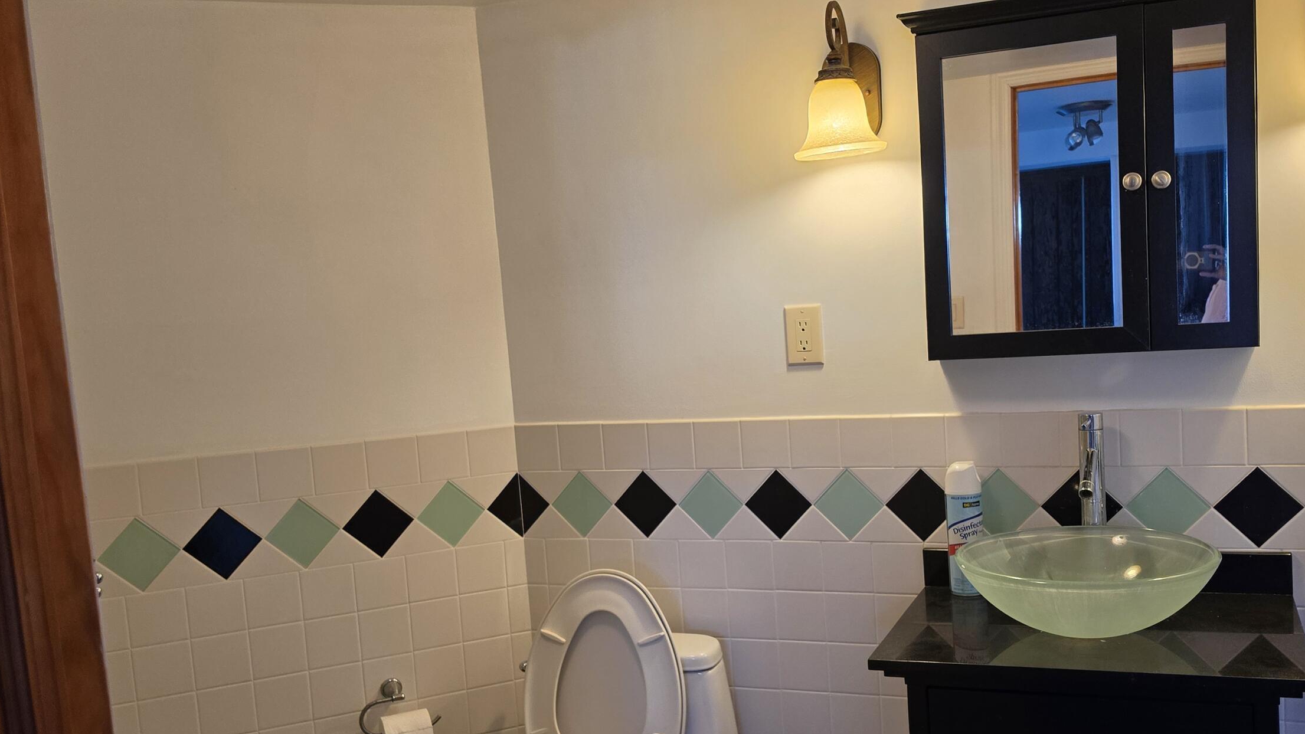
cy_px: 446
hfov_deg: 57.8
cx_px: 738
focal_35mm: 34
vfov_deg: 34.5
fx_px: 1177
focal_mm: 6.5
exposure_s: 1/120
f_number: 1.4
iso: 160
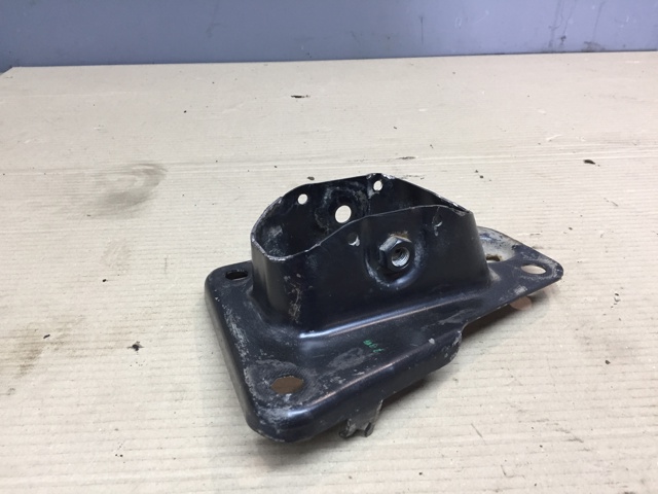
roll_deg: -0.2
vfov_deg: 48.2
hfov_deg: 61.7
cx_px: 329
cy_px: 247
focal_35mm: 29
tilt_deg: -34.9
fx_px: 551
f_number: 2.2
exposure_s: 1/33
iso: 80
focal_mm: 4.15
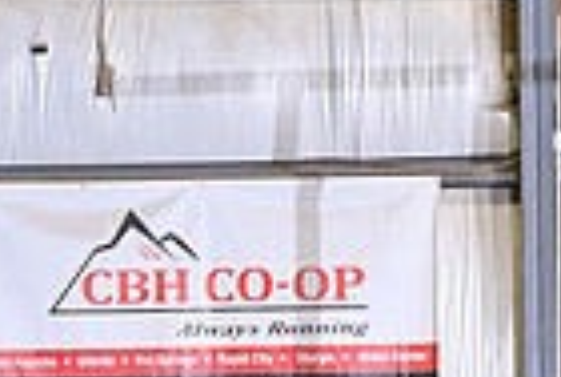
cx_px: 248
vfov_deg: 1.7
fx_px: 12899
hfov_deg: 2.5
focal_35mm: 826
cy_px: 760
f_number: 3.2
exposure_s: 1/250
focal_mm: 200
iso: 1600
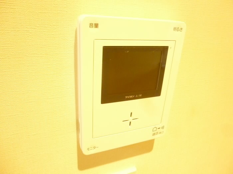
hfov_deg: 69.4
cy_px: 87
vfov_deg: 54.9
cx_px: 116
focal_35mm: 25
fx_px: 168
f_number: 3.1
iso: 800
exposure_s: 1/20
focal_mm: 4.5
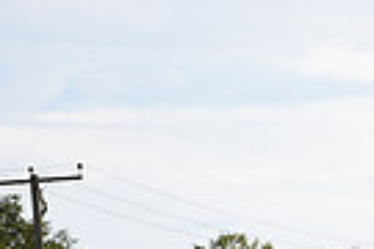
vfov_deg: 1.6
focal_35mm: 860
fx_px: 8934
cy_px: 515
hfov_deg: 2.4
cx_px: 709
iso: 220
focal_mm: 200
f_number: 5
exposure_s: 1/800
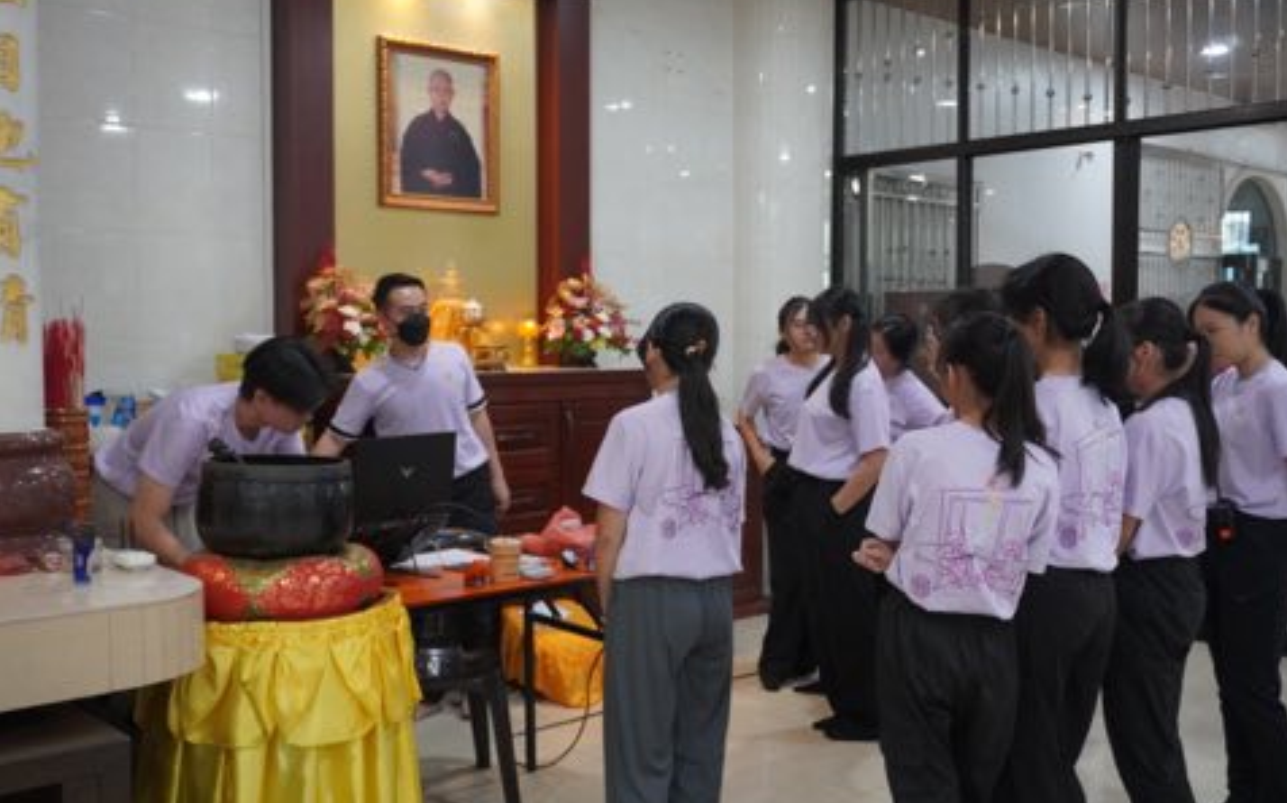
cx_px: 646
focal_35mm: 37
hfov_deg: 52.8
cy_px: 397
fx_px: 1297
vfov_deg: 34.4
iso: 3200
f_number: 4.5
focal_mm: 24
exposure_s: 1/160
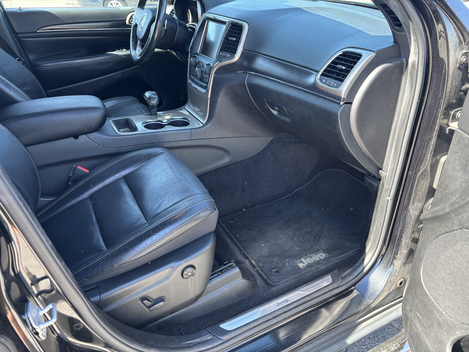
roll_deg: +0.7
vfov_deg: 53.1
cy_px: 176
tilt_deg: -28.3
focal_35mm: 26
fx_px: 352
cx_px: 234
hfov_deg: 67.3
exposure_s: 1/121
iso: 80
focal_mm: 5.96
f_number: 1.6
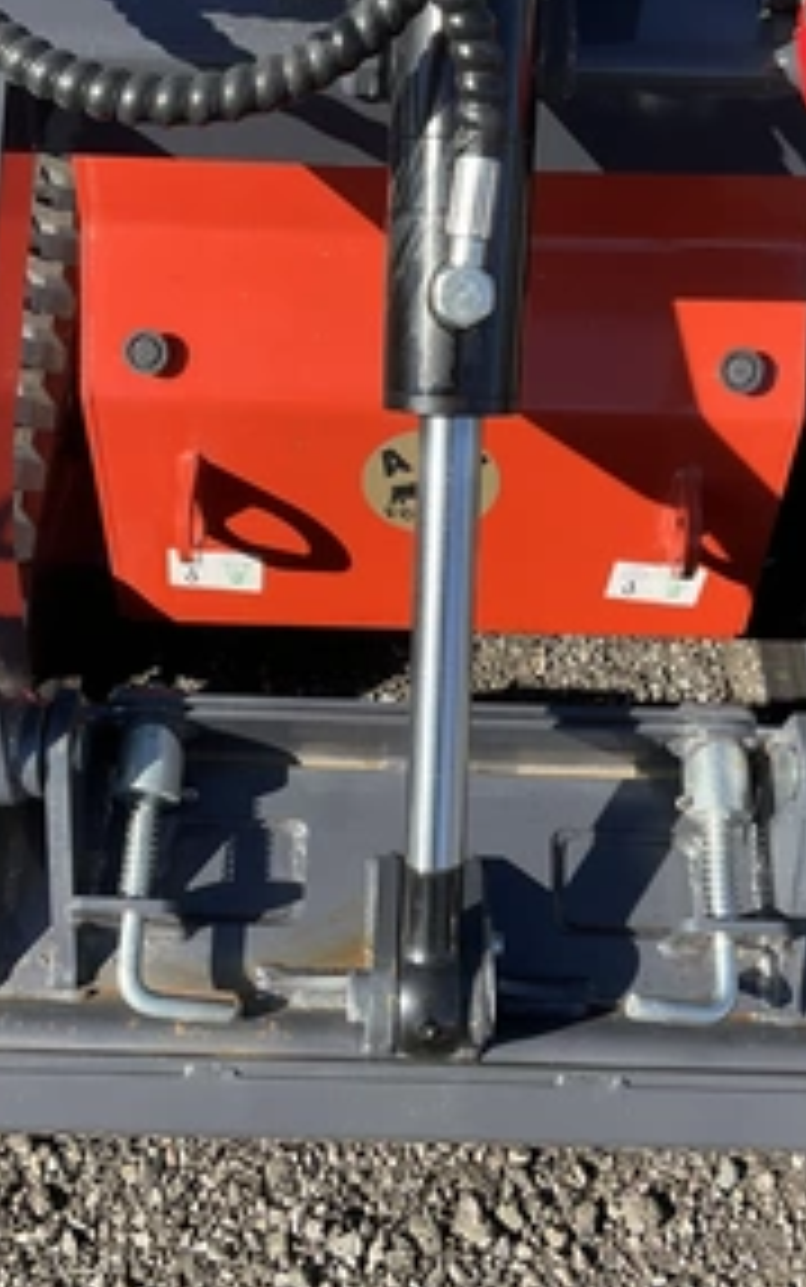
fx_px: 1510
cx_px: 401
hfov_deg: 29.9
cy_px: 626
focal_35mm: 43
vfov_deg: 46.2
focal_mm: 3
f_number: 1.8
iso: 25
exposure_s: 1/700
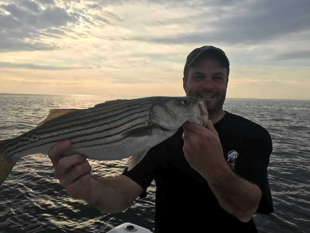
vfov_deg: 48.2
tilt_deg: -4.3
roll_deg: +0.0
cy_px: 116
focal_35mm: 29
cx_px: 155
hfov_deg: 61.7
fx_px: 260
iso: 25
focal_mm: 4.15
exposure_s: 1/1282
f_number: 2.2
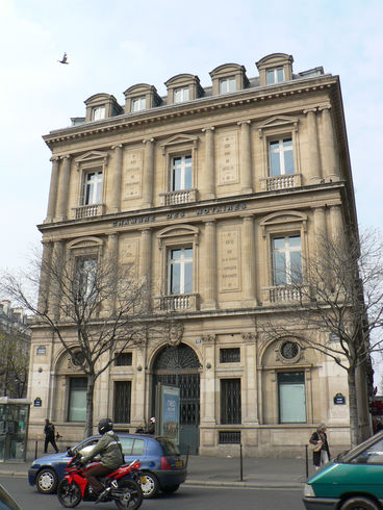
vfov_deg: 52.6
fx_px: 516
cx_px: 192
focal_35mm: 35
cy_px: 255
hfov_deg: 40.7
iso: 64
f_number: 4.5
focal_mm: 6
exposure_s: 1/320
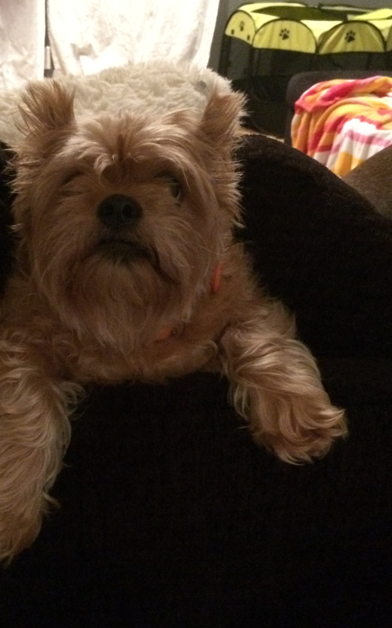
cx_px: 134
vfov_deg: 47.2
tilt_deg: -27.9
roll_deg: -2.0
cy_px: 309
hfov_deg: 30.3
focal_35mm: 42
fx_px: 718
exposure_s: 1/15
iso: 1000
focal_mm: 4.15
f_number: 2.2
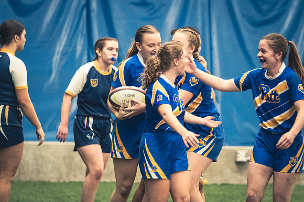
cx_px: 152
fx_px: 2532
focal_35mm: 300
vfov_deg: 4.6
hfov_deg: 6.9
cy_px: 101
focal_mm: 200
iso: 12800
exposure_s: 1/500
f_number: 2.8
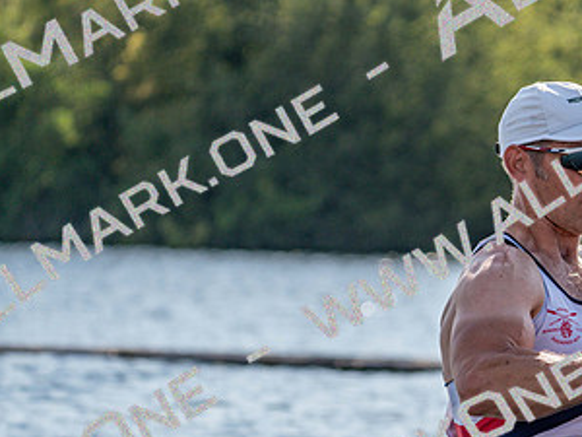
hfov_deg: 5.3
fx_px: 6254
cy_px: 345
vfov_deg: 4.0
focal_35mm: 372
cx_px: 541
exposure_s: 1/1600
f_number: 5.6
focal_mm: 200
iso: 200
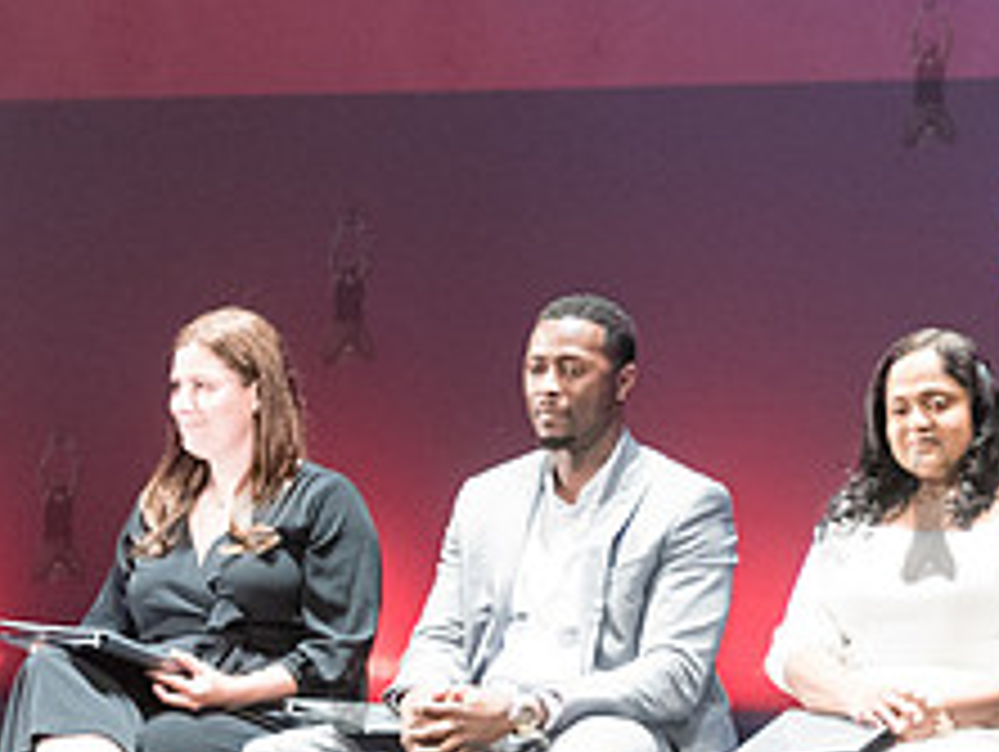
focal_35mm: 299
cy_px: 384
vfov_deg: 5.0
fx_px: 8638
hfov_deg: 6.6
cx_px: 1033
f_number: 2.8
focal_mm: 92
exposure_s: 1/200
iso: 4000
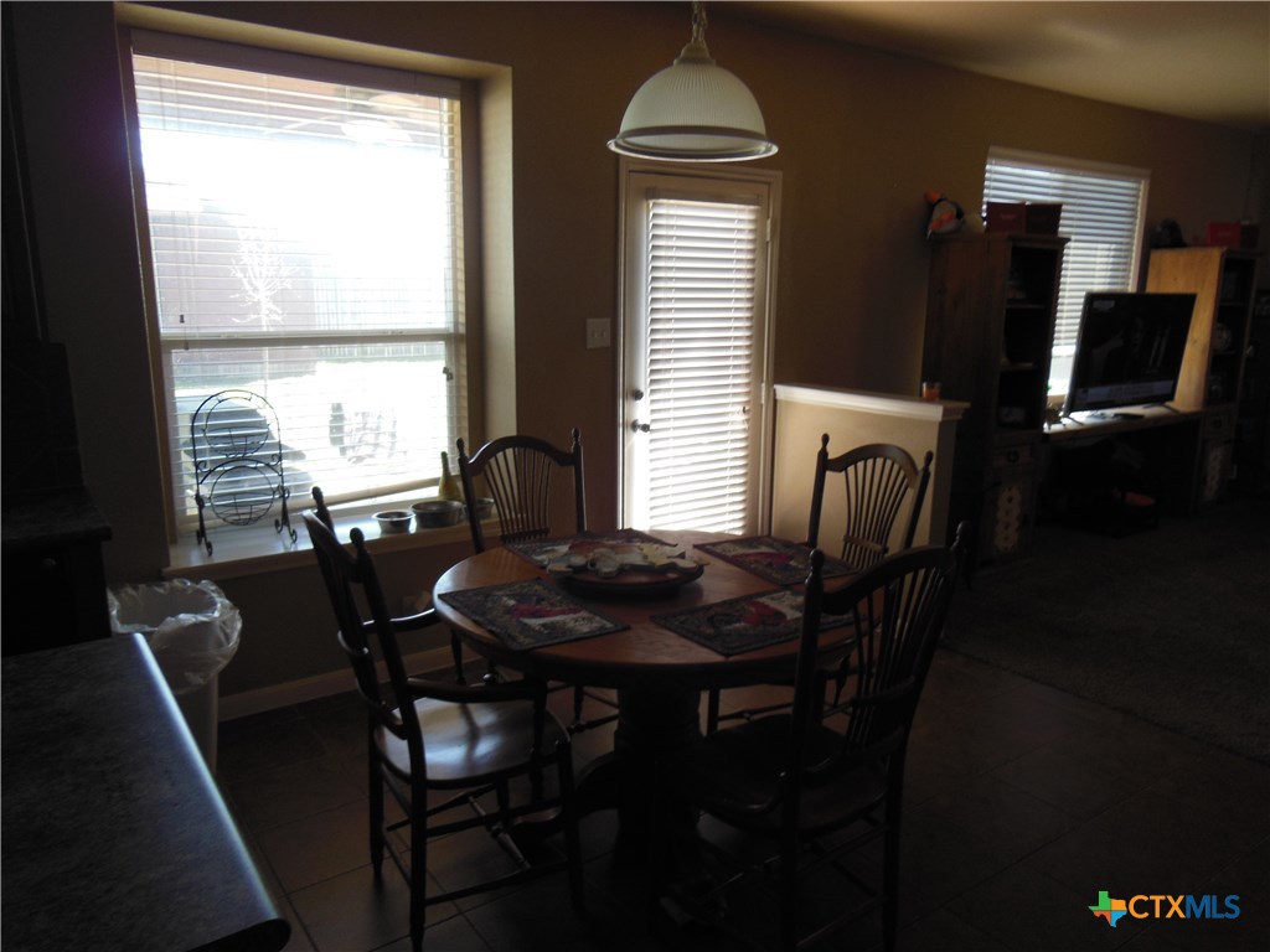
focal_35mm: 25
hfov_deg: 69.4
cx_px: 635
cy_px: 476
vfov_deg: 54.9
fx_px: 917
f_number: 3.5
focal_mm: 4.5
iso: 125
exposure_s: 1/30
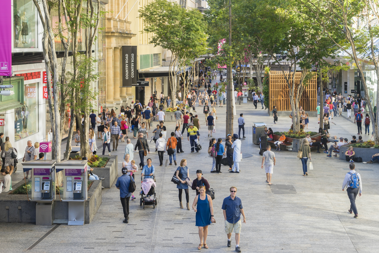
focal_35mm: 60
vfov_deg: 22.6
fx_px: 632
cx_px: 192
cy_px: 127
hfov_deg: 33.4
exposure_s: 1/100
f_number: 8
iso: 400
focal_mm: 59
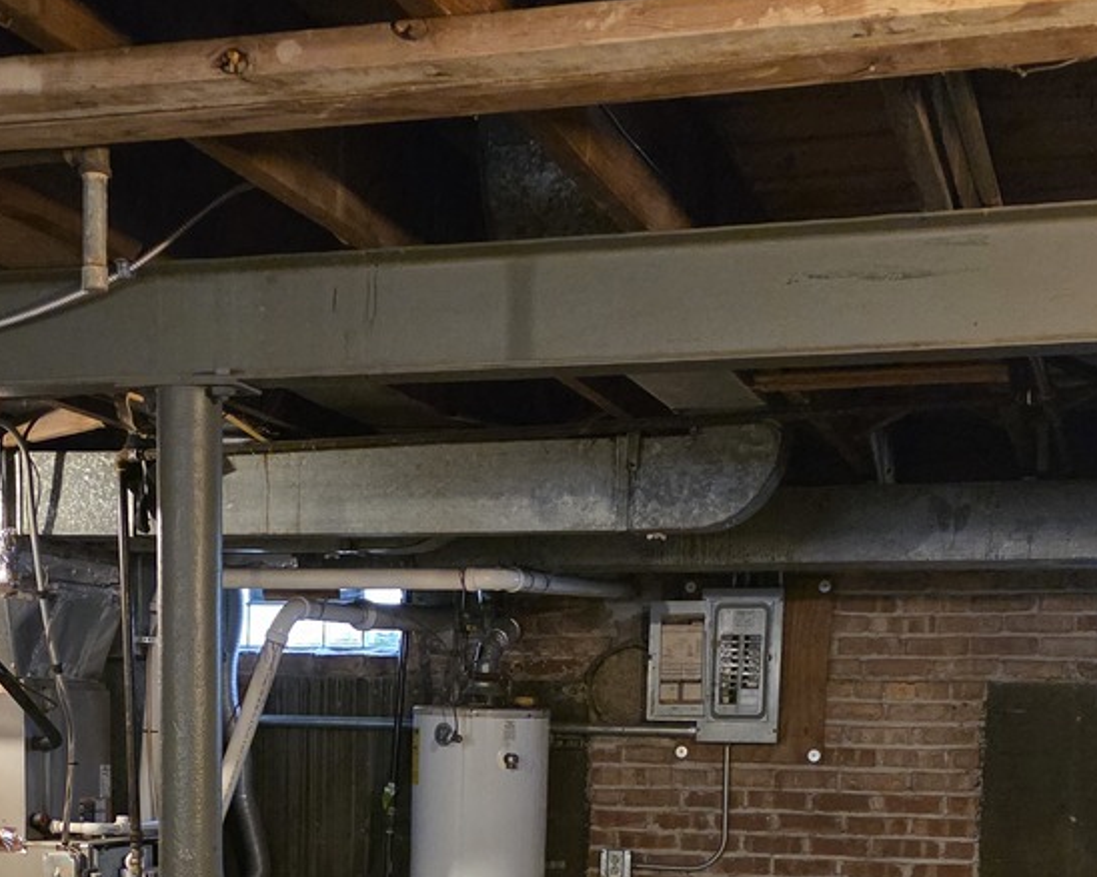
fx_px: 1915
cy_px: 905
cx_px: 466
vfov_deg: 24.5
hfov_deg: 31.9
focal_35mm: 59
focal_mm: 6.3
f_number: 1.7
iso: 2500
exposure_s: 1/120
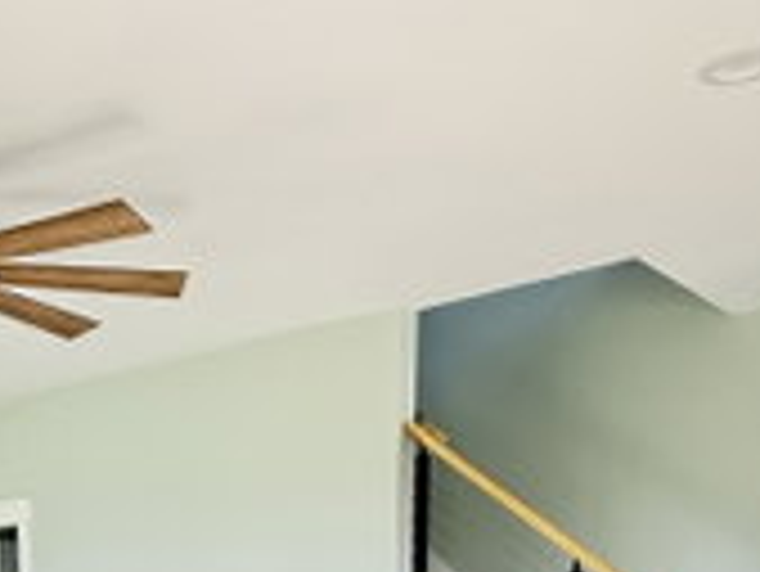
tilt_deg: -6.8
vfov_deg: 23.6
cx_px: 178
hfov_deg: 35.2
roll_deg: +0.5
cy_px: 784
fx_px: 1164
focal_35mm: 53
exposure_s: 1/99
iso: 160
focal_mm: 2.22
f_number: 2.2
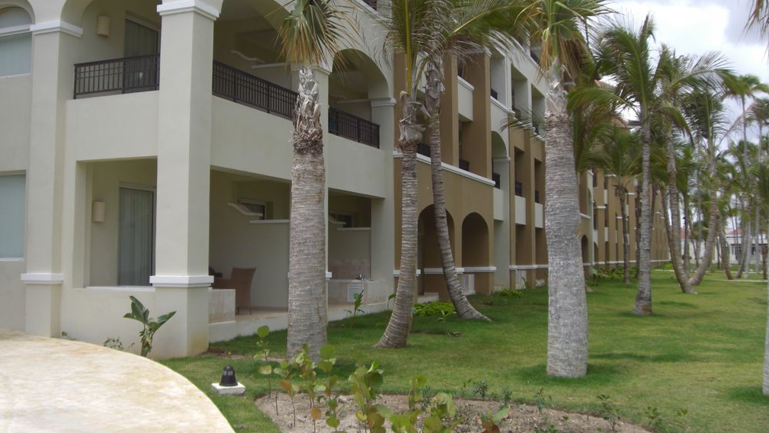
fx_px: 857
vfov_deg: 28.3
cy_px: 178
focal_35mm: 42
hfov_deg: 48.3
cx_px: 380
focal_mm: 6.2
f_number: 2.7
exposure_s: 1/640
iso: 64
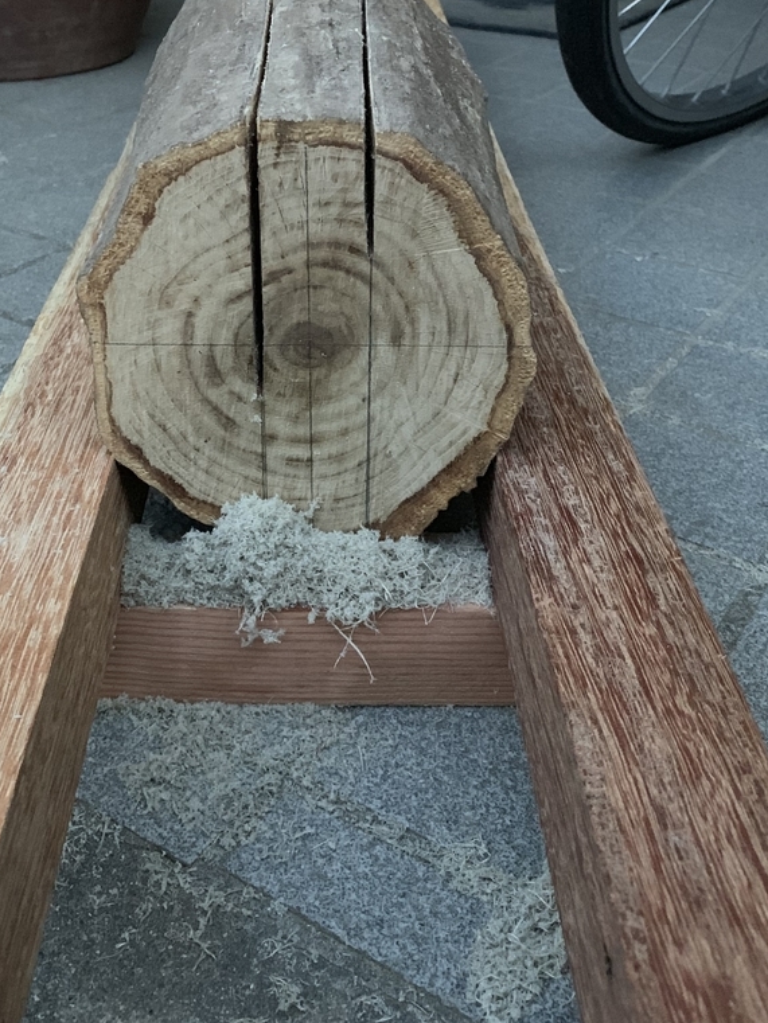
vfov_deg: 45.0
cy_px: 328
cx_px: 355
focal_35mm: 41
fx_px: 1213
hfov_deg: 35.1
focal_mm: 4.25
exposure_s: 1/24
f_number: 1.8
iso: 800
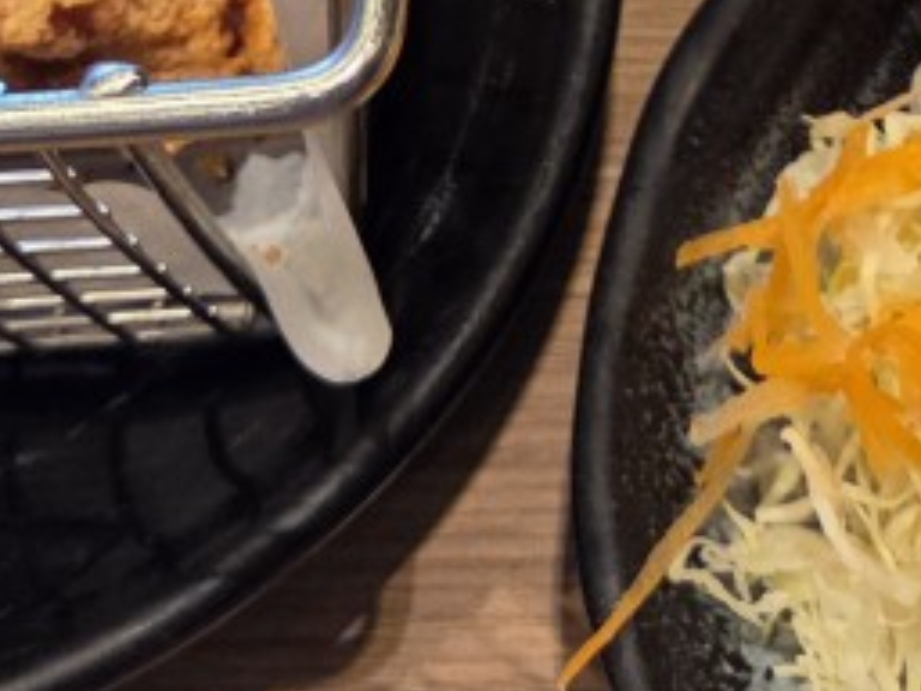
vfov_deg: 15.2
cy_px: -245
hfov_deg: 21.3
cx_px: 496
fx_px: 2448
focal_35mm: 92
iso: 200
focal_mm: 5.4
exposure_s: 1/101
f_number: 1.8
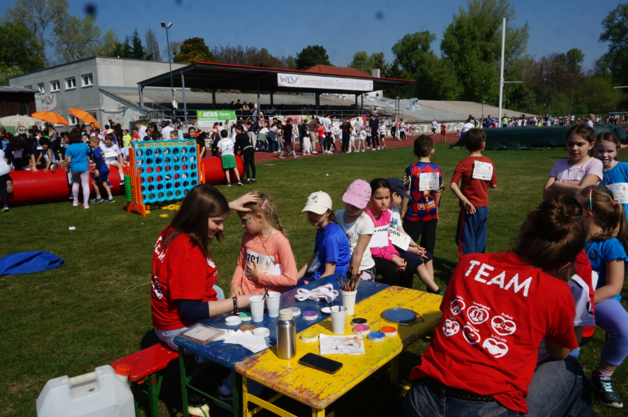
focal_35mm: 28
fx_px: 497
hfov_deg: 64.6
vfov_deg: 45.6
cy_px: 208
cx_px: 314
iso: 100
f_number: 13
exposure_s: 1/250
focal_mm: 19
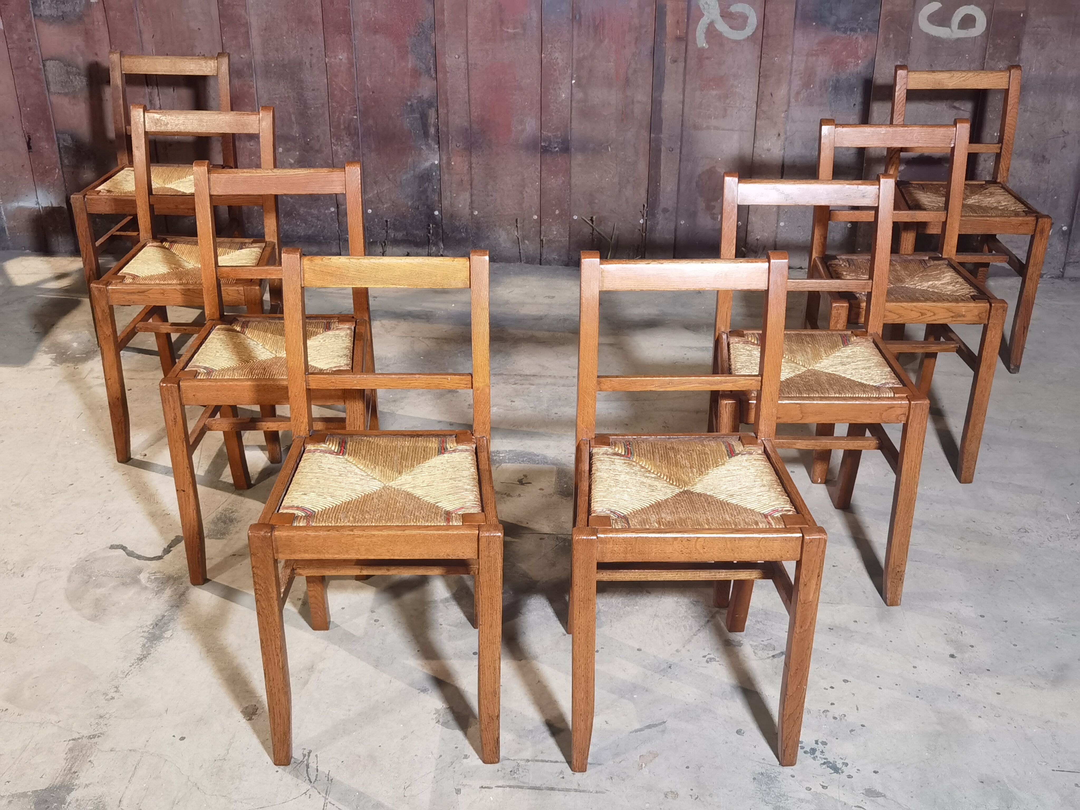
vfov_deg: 36.0
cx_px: 540
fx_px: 1248
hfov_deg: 46.8
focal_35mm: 40
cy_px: 405
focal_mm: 6.71
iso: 400
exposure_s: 1/33.3
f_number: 1.9
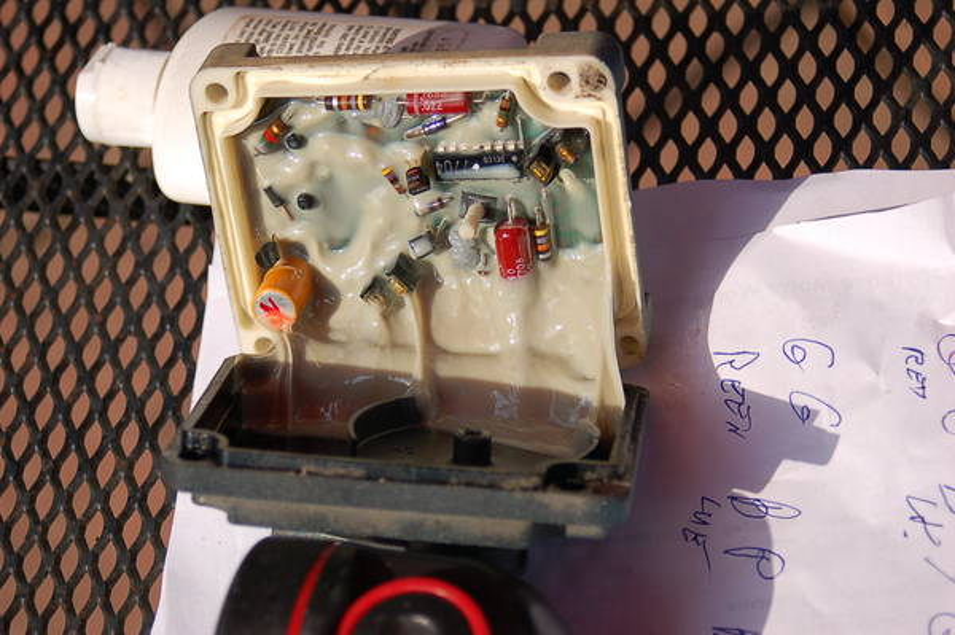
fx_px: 3181
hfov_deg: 17.1
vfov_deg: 11.4
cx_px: 478
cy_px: 318
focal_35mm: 120
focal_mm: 80
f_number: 6.3
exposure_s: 1/500
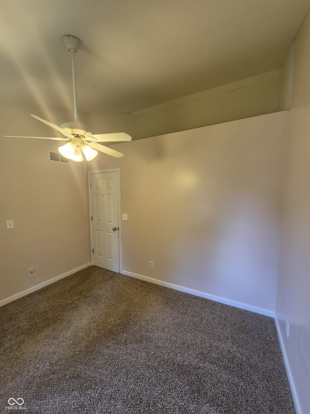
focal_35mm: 13
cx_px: 155
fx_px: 155
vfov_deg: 106.2
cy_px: 207
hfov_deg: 89.9
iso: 200
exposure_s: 1/60
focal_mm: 1.74
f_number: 2.2
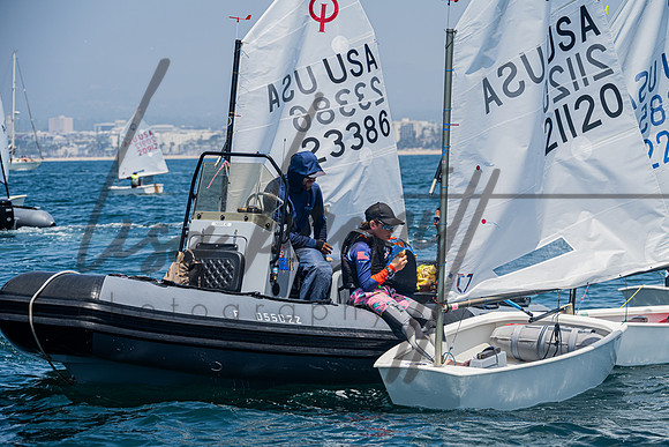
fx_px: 2514
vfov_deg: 10.1
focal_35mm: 135
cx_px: 377
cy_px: 252
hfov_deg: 15.2
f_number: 6.7
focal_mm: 120
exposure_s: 1/1000
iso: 250
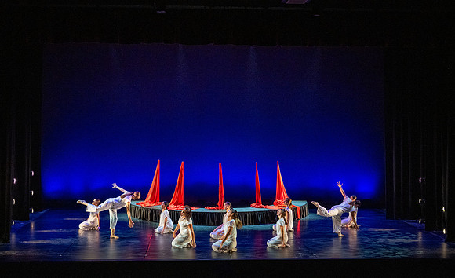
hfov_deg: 38.2
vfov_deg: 23.8
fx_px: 657
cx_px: 223
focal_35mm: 53
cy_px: 90
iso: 2000
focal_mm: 41
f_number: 2.8
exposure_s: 1/250
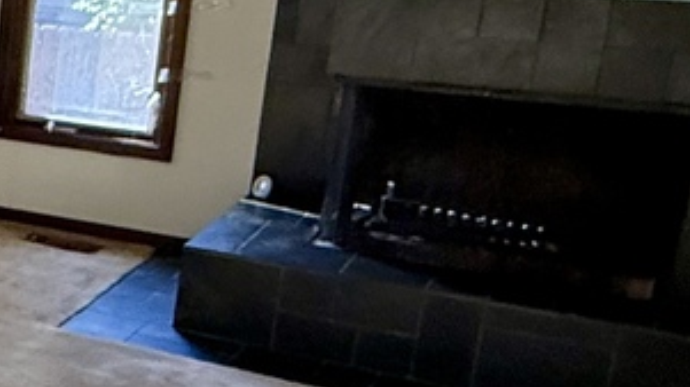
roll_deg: +1.0
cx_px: -573
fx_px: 1335
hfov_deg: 20.2
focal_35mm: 73
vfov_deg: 16.5
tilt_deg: -11.9
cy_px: 172
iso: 250
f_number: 2.2
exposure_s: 1/99
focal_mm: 2.22
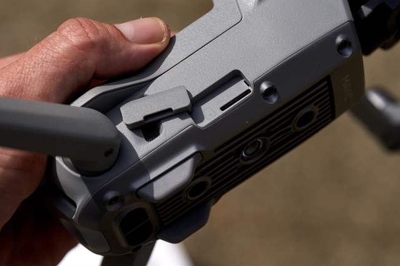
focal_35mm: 87
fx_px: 966
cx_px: 166
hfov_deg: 23.4
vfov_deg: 15.7
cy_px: 102
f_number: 5.6
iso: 400
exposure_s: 1/4000
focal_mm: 70
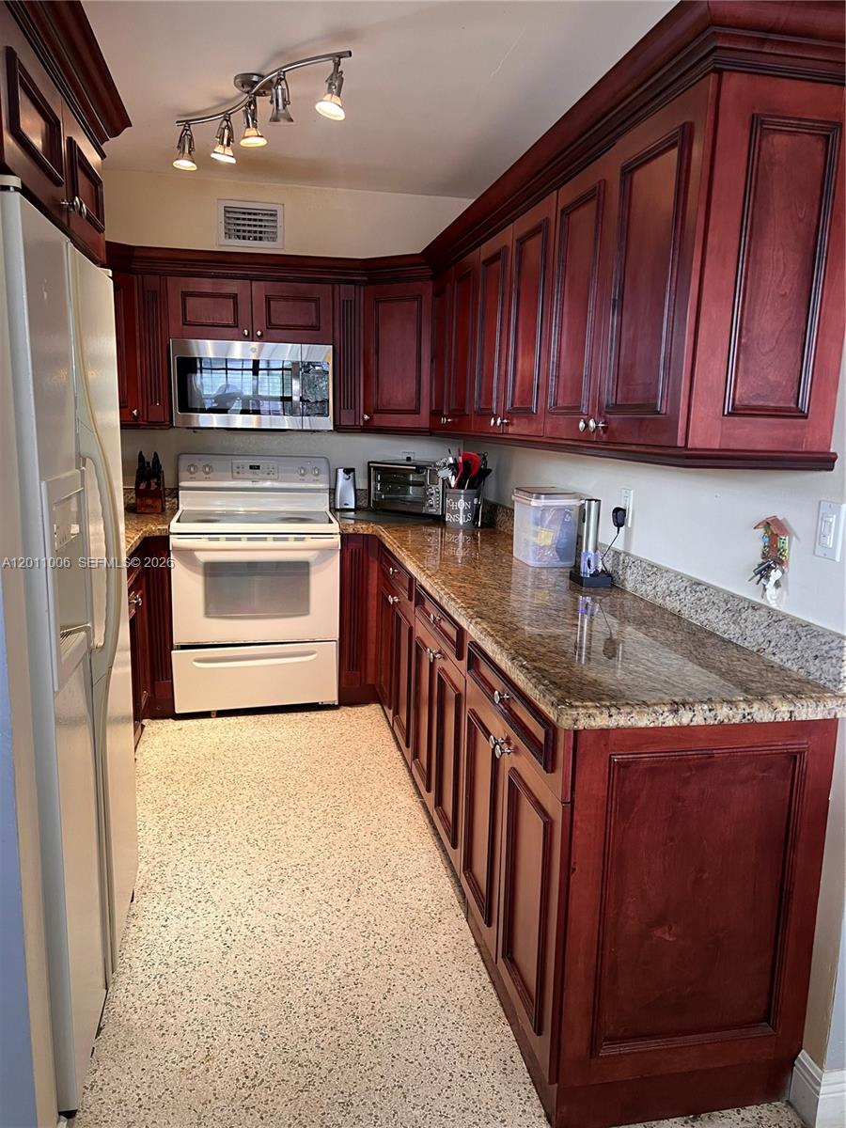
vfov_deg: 67.3
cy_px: 564
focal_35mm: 26
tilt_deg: -9.4
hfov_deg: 53.1
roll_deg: -1.3
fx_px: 847
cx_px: 423
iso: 200
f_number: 1.5
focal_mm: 5.7
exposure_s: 1/60
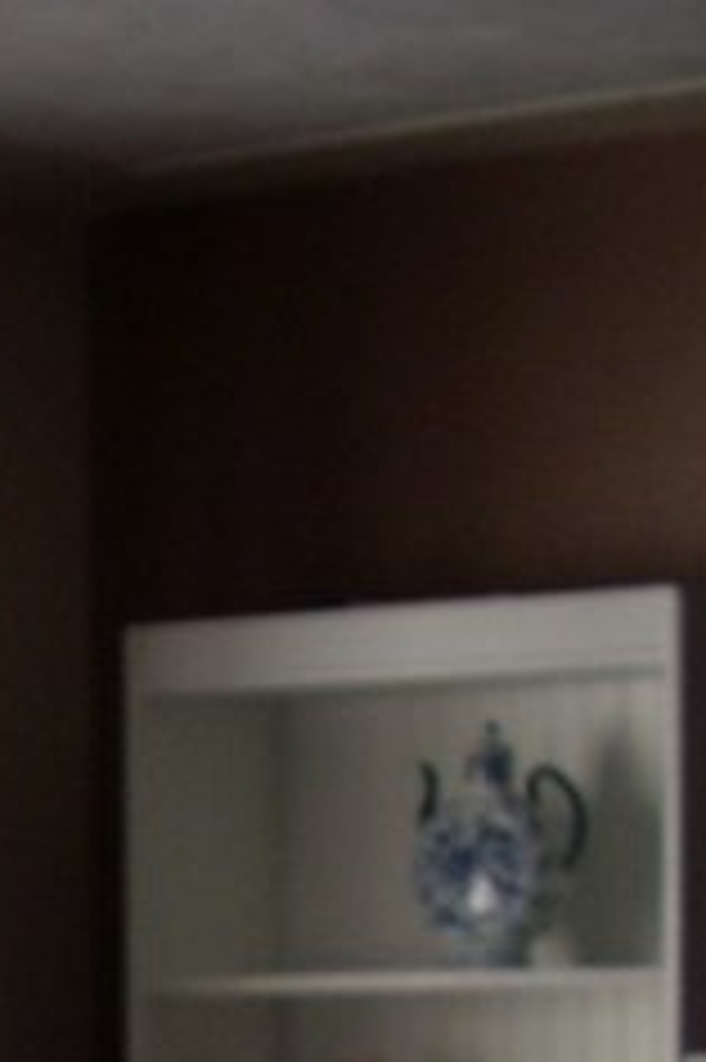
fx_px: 4919
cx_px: -773
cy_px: 1656
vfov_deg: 11.7
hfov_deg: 7.8
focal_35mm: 167
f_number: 2.8
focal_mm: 6.2
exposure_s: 1/35.6
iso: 64
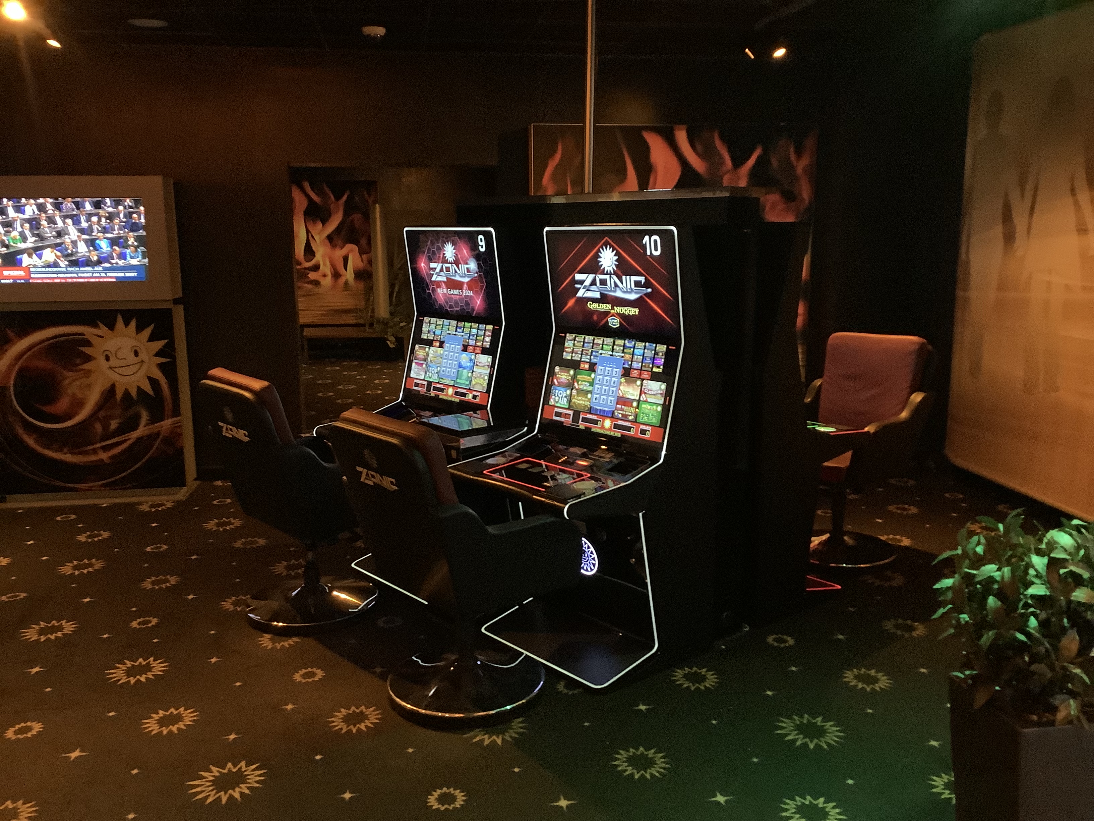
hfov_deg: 58.4
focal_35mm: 31
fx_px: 980
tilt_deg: -9.4
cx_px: 547
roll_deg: +0.3
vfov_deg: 45.4
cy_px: 410
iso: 400
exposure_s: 1/25
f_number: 2.4
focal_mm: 3.3
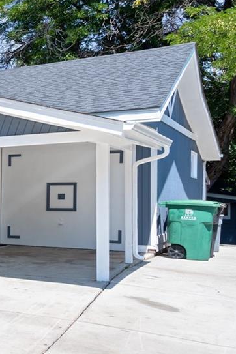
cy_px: 196
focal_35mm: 56
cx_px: -267
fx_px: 551
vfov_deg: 35.6
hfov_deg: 16.6
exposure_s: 1/125
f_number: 8
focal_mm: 19
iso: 100
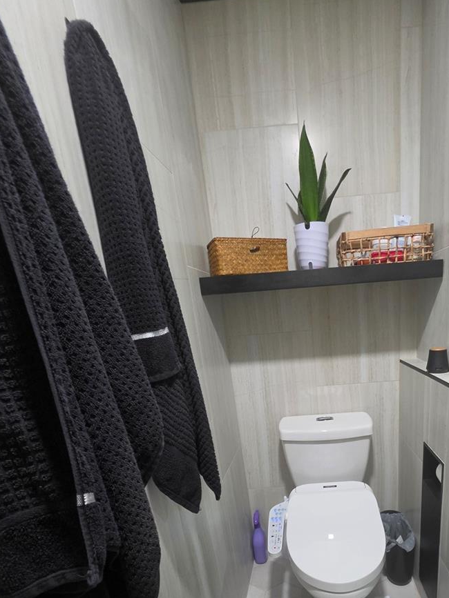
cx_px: 304
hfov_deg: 69.3
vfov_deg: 84.1
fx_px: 311
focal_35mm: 18
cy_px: 408
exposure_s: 1/60
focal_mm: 2.2
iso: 500
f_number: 1.9
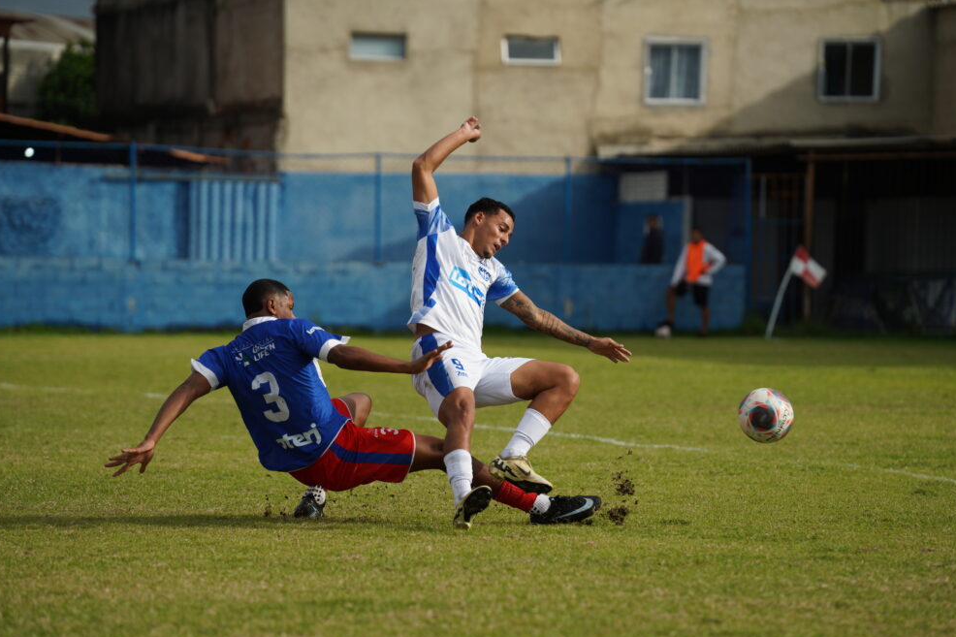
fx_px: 4965
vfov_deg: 7.3
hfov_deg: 11.0
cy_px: 329
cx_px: 470
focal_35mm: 187
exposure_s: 1/2000
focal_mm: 180
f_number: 4
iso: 200
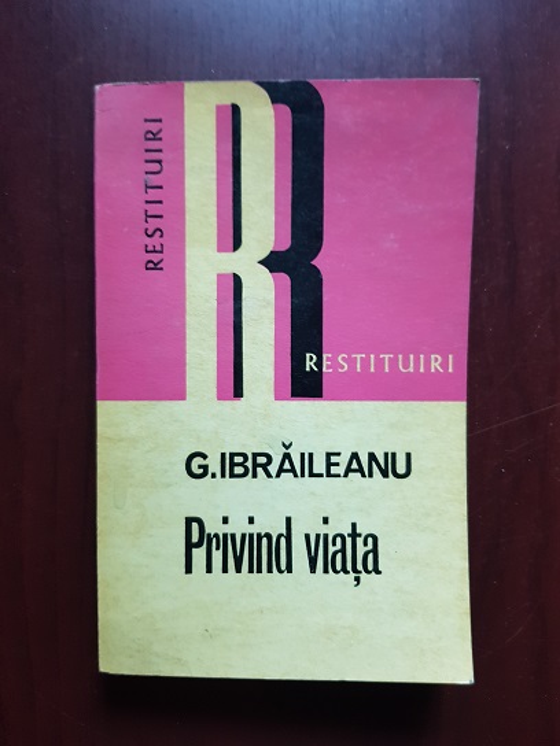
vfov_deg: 67.3
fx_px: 561
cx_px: 280
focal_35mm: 26
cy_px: 373
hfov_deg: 53.1
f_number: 1.7
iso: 200
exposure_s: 1/11
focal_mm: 4.3
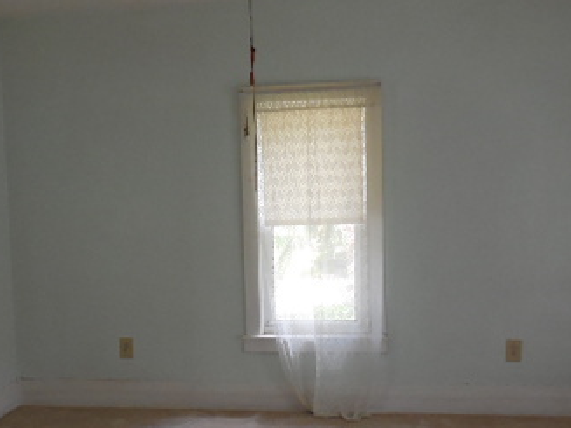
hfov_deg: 38.8
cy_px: 260
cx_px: 227
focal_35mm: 49
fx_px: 808
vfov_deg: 29.6
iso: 400
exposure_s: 1/60
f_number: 3.1
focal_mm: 4.5
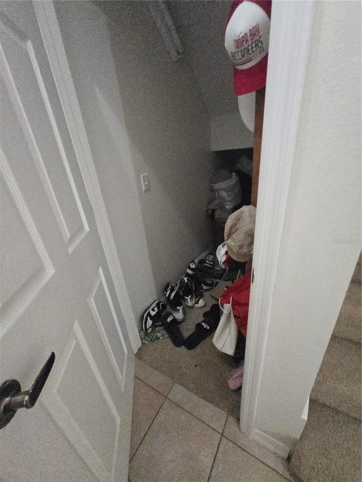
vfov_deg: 106.2
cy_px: 241
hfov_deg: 89.9
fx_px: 181
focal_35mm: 13
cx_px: 181
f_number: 2.2
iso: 1250
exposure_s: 1/60
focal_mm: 1.7
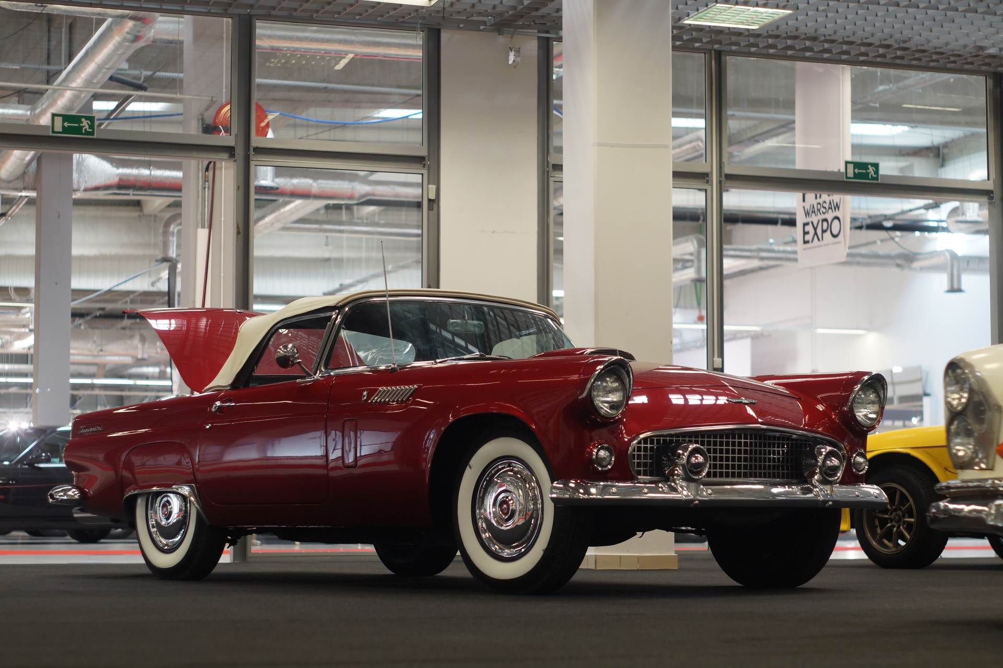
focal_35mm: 75
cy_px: 334
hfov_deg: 27.0
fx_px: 2088
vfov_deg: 18.2
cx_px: 502
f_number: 2.5
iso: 400
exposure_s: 1/50
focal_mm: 50
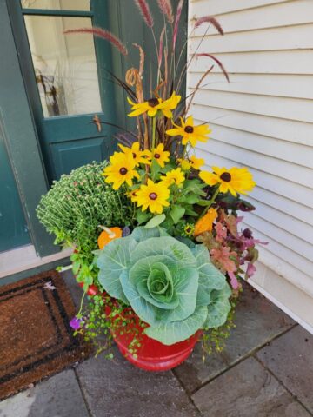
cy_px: 208
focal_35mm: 23
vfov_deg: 73.9
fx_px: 277
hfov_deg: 58.9
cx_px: 156
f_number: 1.8
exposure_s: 1/180
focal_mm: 5.4
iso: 25
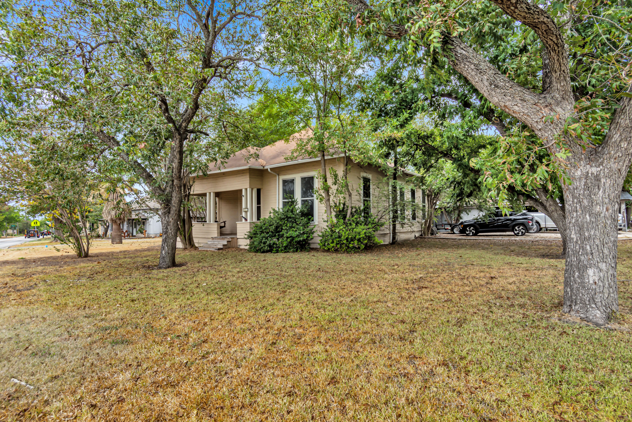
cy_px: 211
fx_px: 342
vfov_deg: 63.2
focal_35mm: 20
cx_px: 316
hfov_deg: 85.4
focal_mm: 13
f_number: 9
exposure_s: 1/125
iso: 100
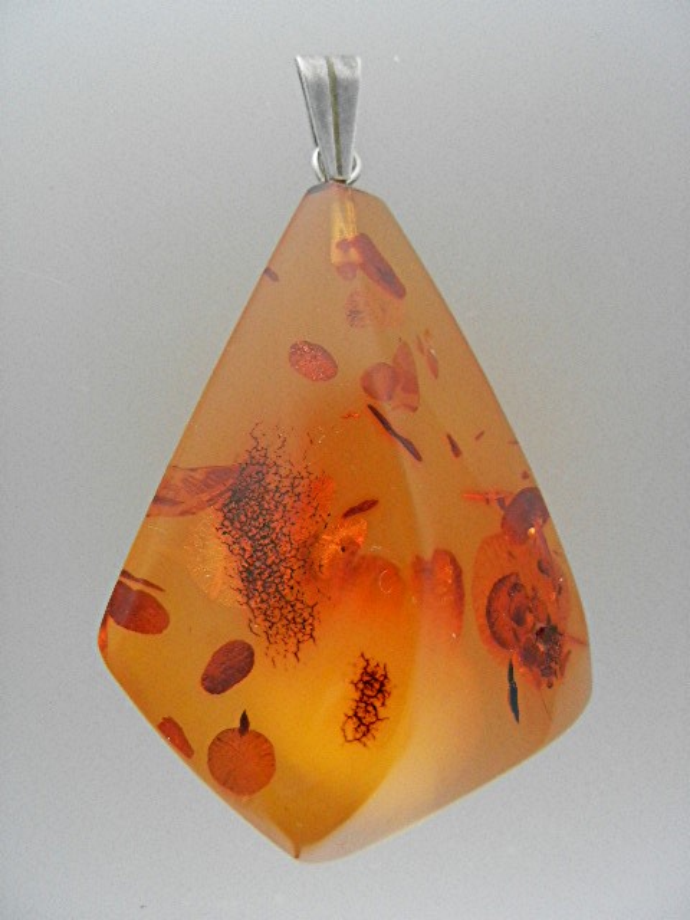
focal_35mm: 34
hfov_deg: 41.8
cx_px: 345
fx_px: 904
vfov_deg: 54.0
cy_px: 460
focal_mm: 6.2
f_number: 3.6
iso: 200
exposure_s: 1/6.2
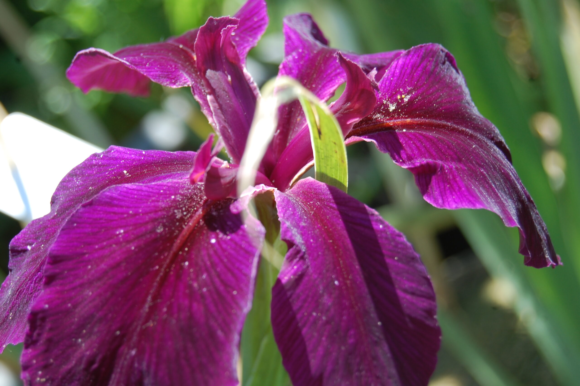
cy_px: 193
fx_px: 1328
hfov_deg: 24.6
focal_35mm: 82
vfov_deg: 16.5
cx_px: 290
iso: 200
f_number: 6.3
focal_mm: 55
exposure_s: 1/160
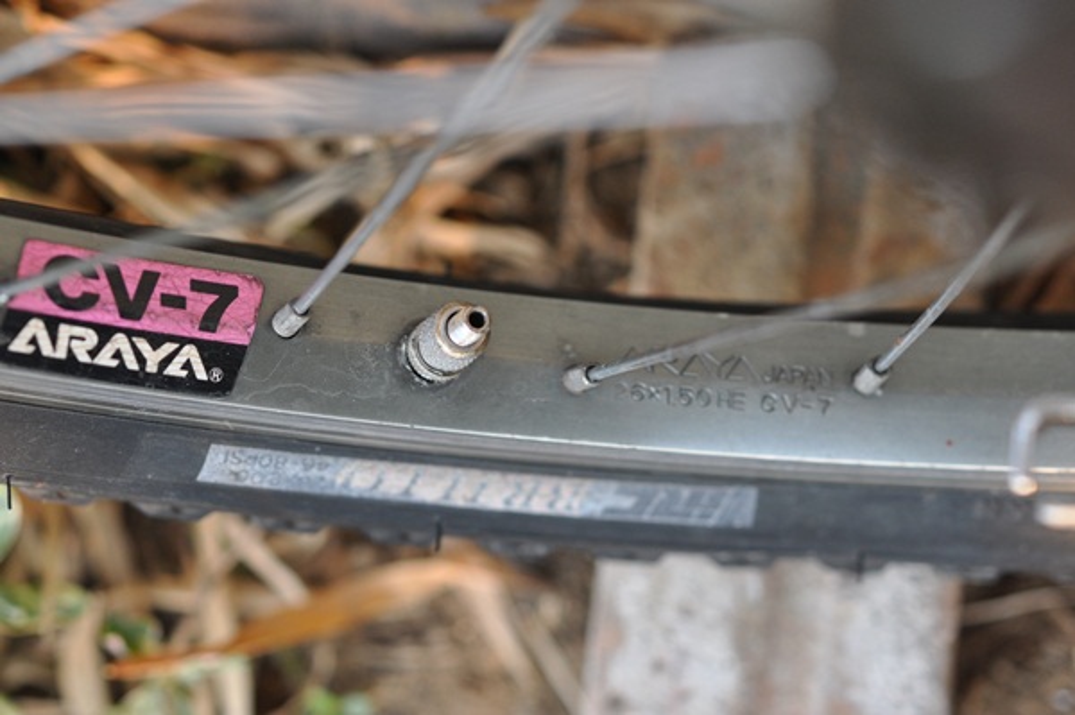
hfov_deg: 22.6
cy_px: 358
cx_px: 538
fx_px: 2685
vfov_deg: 15.2
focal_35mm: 90
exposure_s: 1/250
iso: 560
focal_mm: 60
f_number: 4
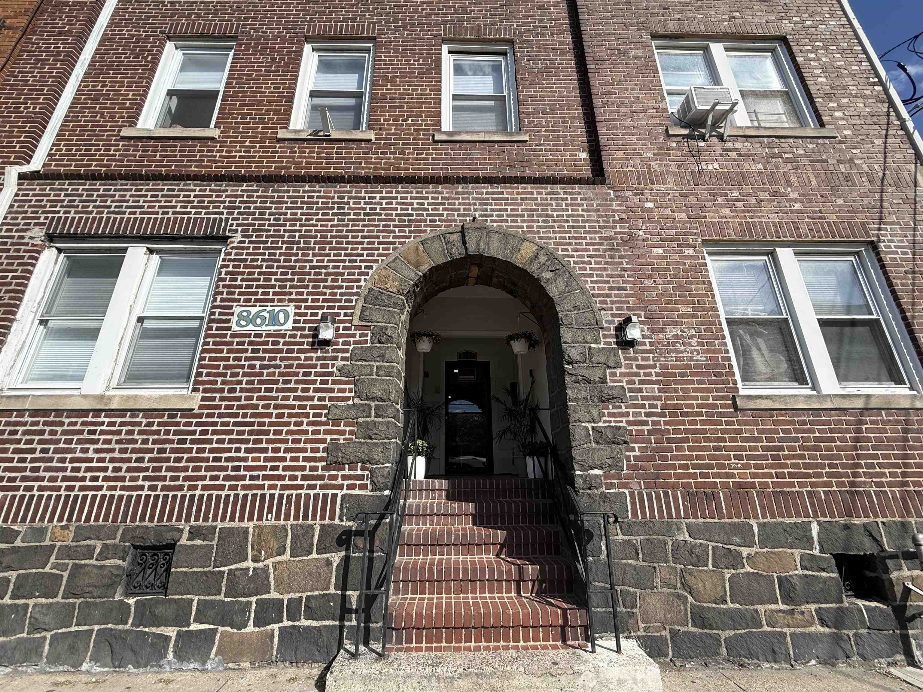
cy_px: 346
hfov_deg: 102.1
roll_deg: +0.3
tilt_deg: +19.3
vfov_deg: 85.7
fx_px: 373
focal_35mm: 14
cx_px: 462
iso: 50
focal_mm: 2.22
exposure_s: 1/1339
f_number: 2.2
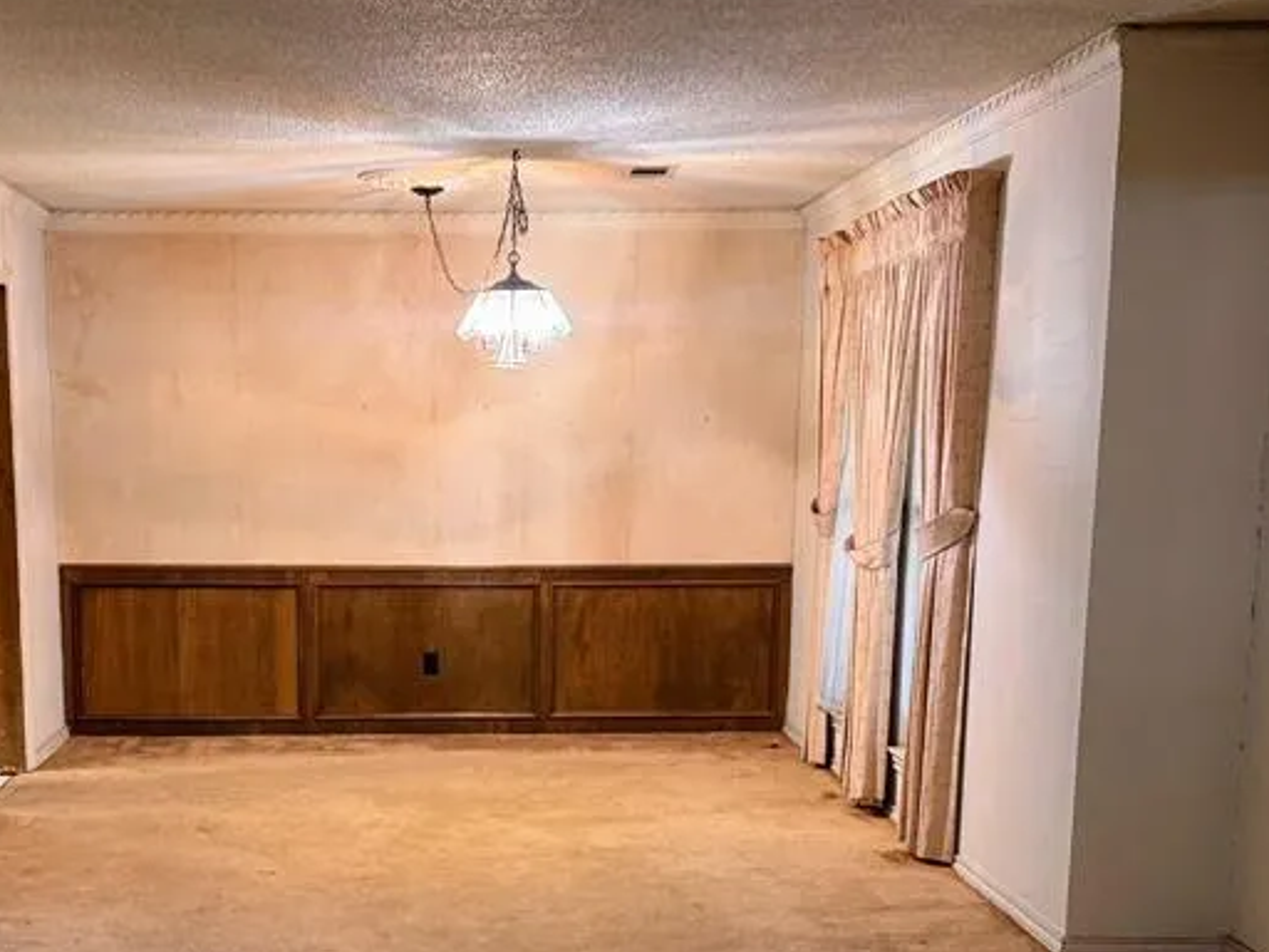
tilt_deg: -9.6
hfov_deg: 39.2
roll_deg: -0.2
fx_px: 1760
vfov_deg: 29.6
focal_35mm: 48
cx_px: 434
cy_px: 746
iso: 320
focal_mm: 6.76
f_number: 1.78
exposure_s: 1/60
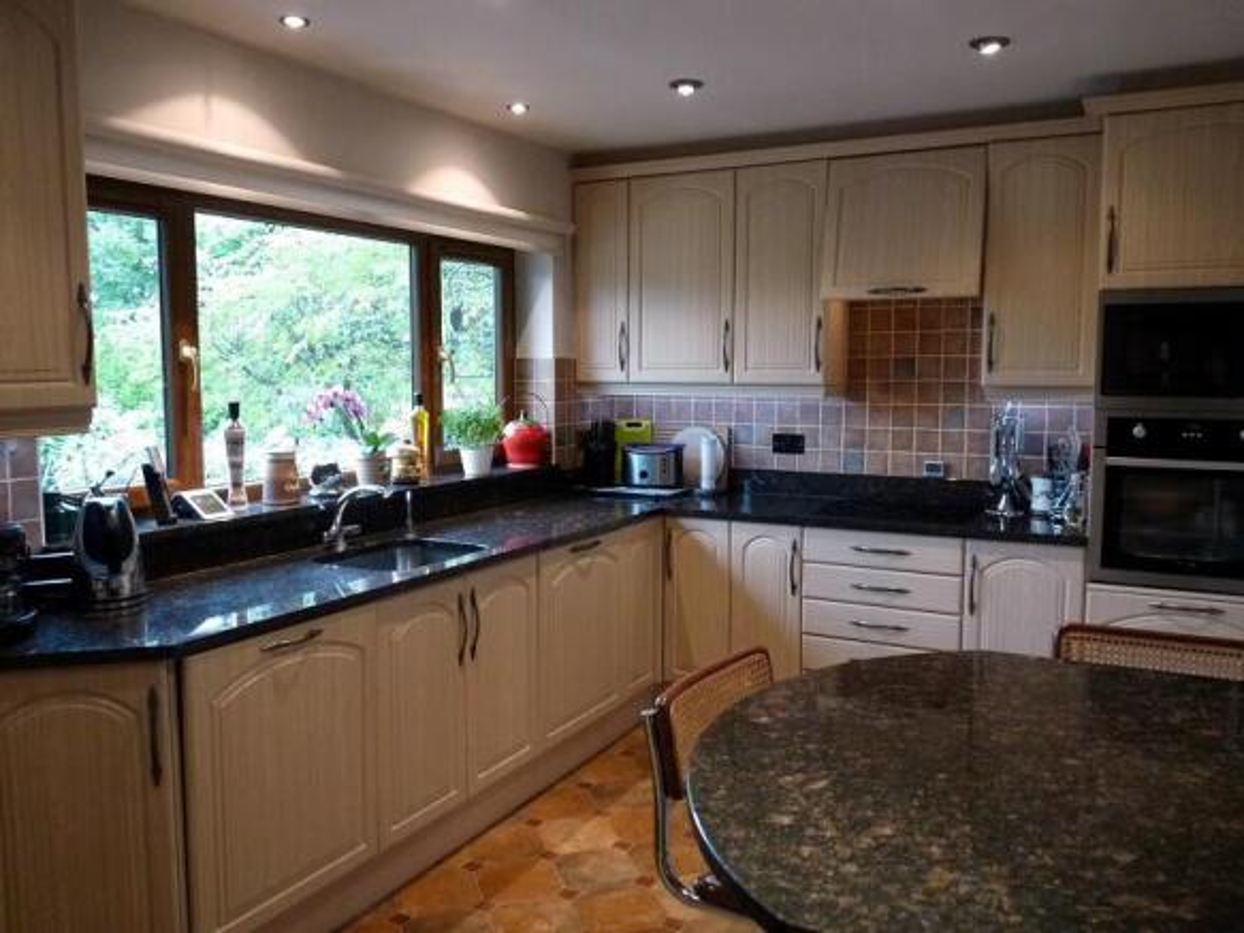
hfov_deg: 65.3
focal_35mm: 27
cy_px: 466
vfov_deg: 51.3
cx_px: 622
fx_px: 970
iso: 400
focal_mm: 4.8
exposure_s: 1/40
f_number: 2.8
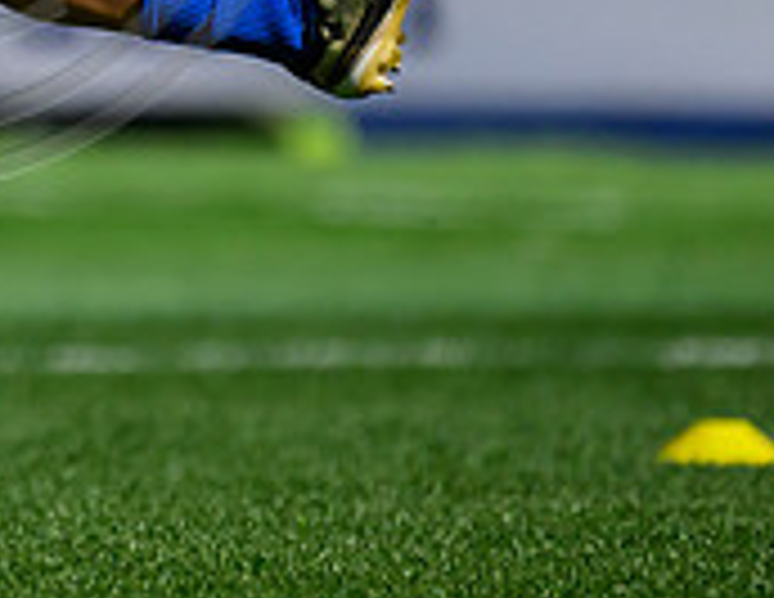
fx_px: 54471
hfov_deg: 0.8
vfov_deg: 0.6
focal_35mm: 2409
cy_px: -333
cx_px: -448
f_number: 4
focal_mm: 560
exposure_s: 1/5000
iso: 500
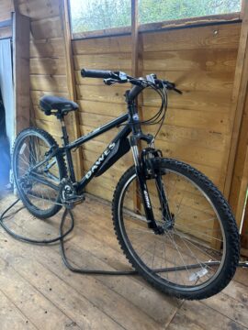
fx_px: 248
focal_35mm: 26
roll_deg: +2.3
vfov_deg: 67.3
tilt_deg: -23.2
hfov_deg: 53.1
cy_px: 165
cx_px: 124
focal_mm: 5.96
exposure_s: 1/50
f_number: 1.6
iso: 320
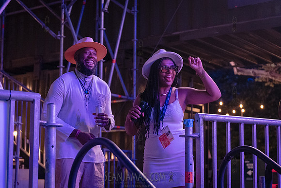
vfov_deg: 19.9
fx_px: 534
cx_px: 168
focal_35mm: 68
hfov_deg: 29.4
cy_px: 108
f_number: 2.8
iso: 4000
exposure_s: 1/125
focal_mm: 50
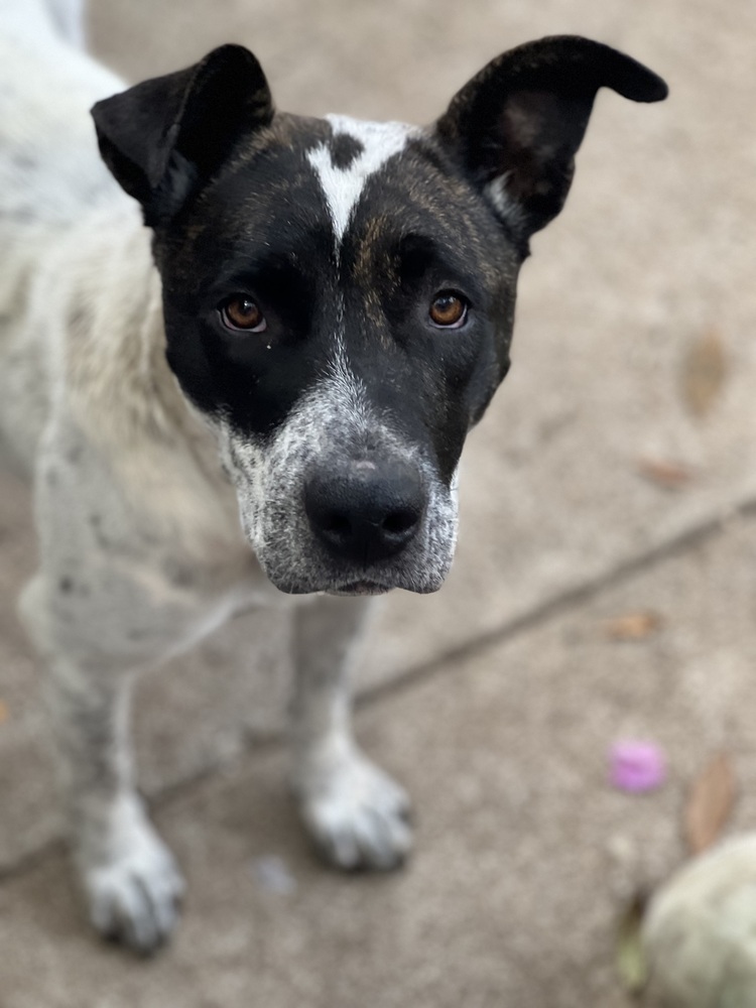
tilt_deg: -54.4
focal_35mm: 77
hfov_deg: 19.1
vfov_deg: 25.3
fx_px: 2242
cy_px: 504
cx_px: 378
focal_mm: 9
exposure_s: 1/118
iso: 250
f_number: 2.8
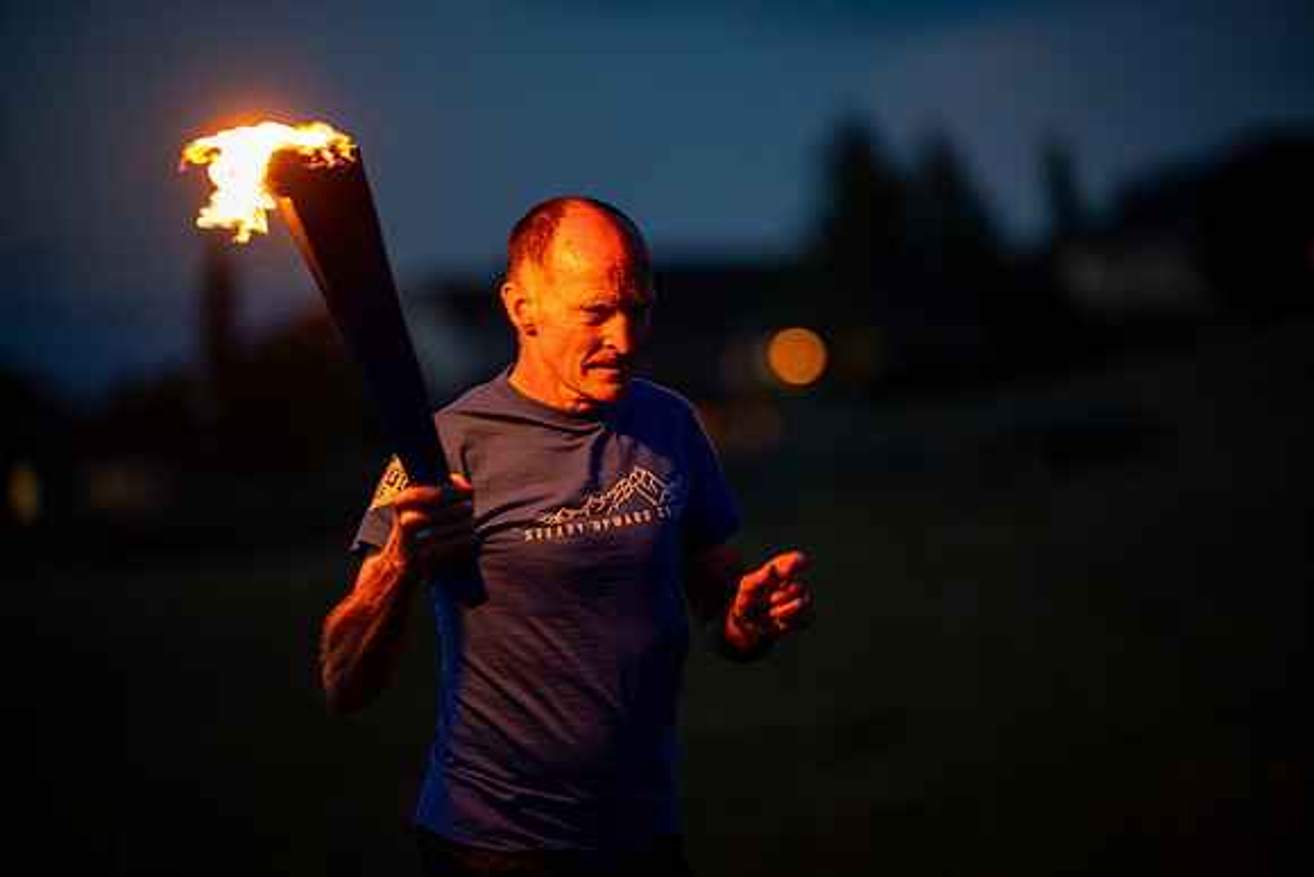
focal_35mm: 105
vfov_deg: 13.0
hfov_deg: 19.5
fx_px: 3833
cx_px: 657
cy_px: 438
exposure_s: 1/250
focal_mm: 105
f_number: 1.4
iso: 1600
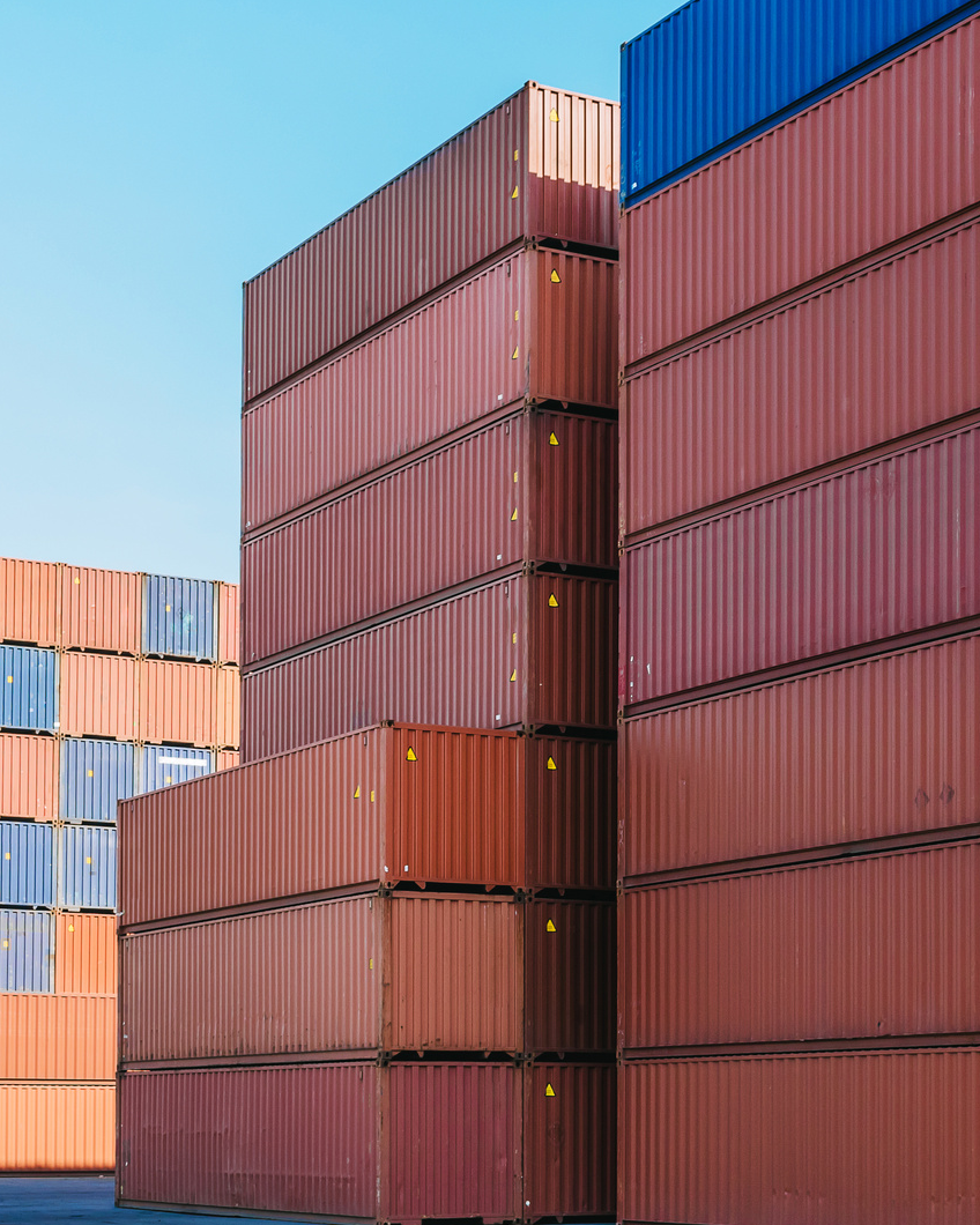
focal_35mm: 73
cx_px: 726
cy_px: 421
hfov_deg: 20.8
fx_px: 2647
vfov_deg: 25.9
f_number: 8
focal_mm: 35
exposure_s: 1/400
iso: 250
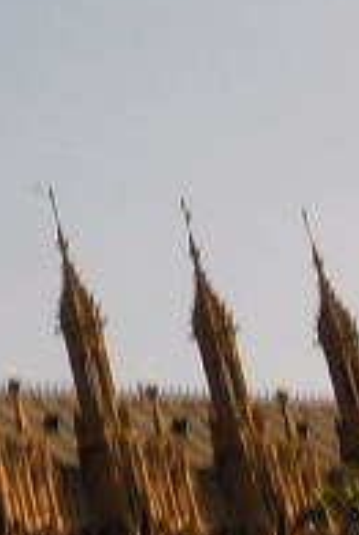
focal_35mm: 189
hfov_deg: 7.0
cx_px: -401
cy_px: -412
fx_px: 2812
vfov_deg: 10.3
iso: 200
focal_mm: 24
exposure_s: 1/80
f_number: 22
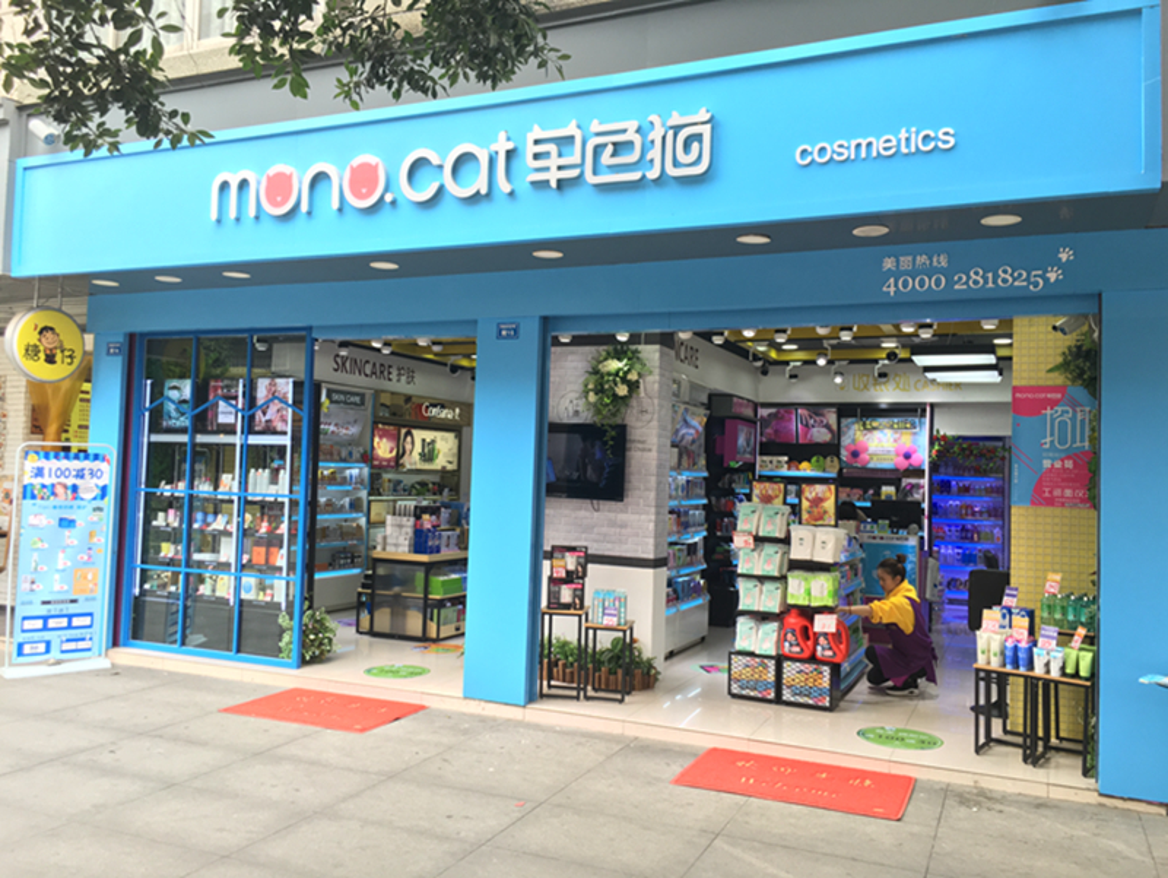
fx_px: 979
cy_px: 439
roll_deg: -2.2
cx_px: 584
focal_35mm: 29
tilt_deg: +3.2
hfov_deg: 61.6
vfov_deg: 48.3
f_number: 2.2
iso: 40
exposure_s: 1/100
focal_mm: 4.15
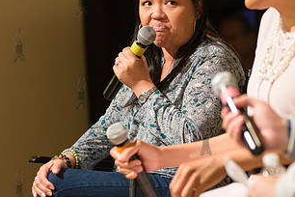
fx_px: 2253
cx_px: 205
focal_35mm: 275
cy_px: 45
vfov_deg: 5.0
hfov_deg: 7.5
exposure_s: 1/250
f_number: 4
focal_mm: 145
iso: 2500
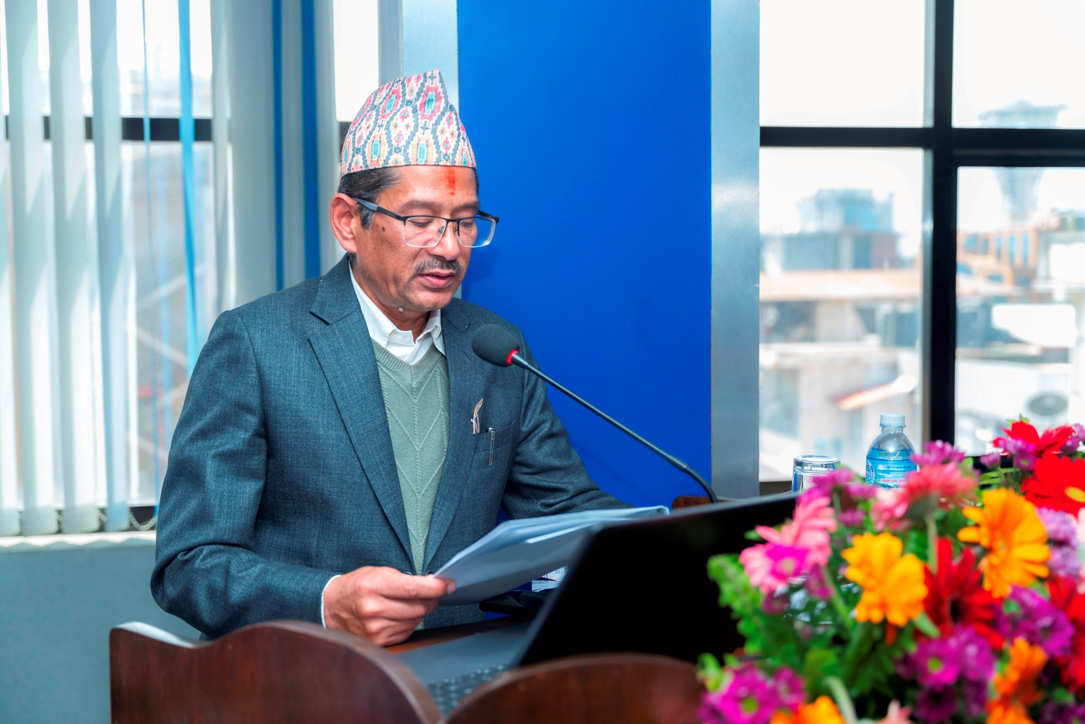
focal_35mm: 42
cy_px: 362
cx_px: 542
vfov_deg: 32.0
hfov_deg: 46.6
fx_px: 1260
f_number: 2.8
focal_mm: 41.8
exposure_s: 1/200
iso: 640
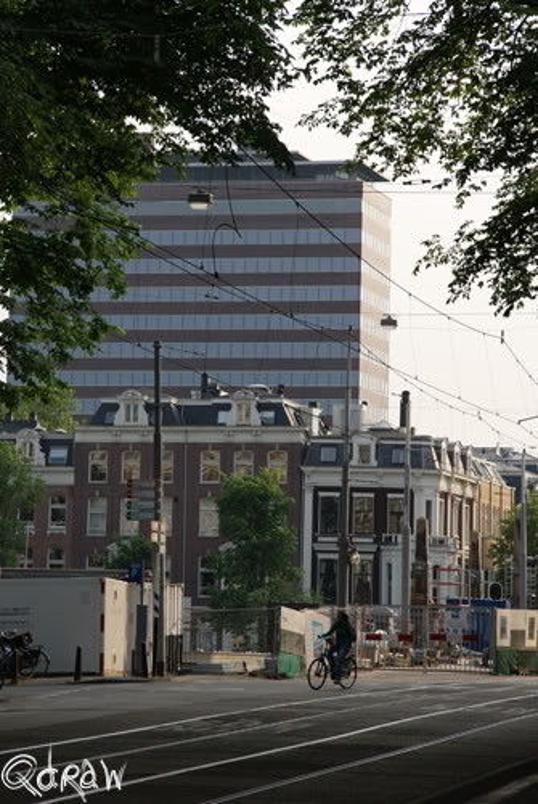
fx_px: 3351
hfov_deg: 9.2
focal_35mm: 150
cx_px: 269
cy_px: 402
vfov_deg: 13.7
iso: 100
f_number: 7.1
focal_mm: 100
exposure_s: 1/250
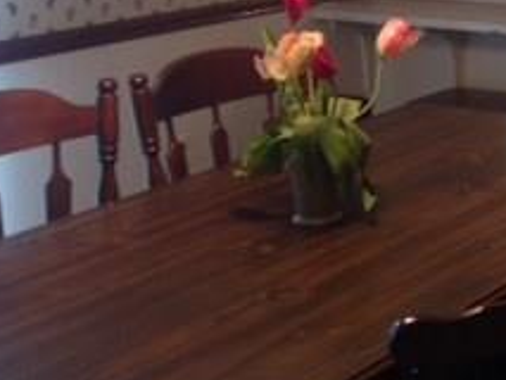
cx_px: 646
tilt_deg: -9.2
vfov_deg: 14.8
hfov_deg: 18.5
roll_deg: -0.3
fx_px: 1448
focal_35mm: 99
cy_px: 21
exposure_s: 1/20
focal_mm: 4.12
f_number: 2.4
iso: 80
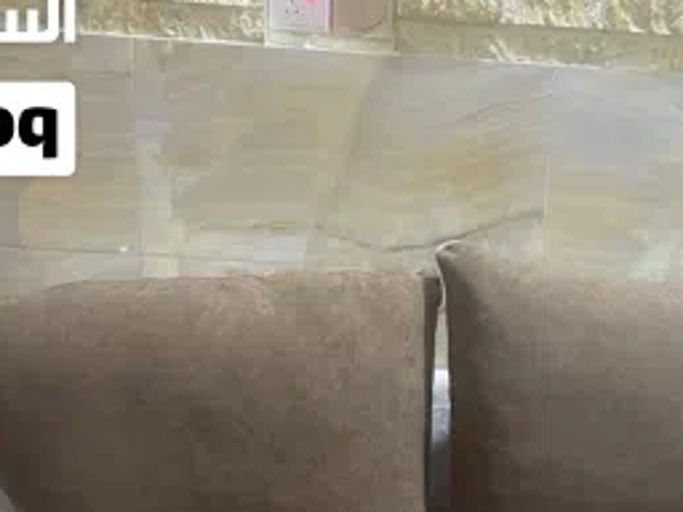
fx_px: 1282
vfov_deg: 21.5
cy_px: 560
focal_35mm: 65
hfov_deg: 29.5
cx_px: 478
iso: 400
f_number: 1.8
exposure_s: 1/33
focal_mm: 4.25
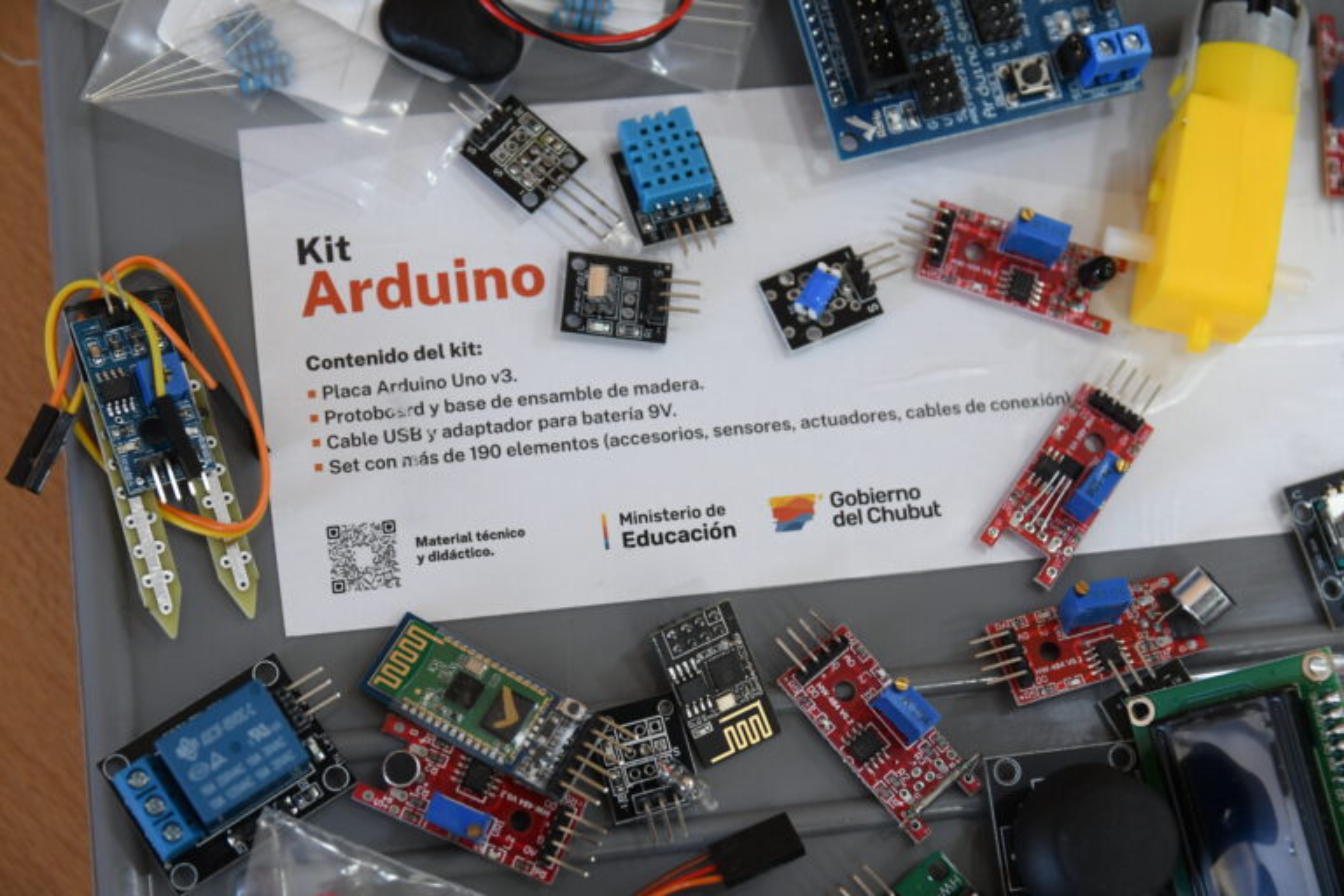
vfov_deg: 18.2
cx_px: 672
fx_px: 2800
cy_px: 448
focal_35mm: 75
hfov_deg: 27.0
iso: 1000
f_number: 4
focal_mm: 50
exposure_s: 1/100
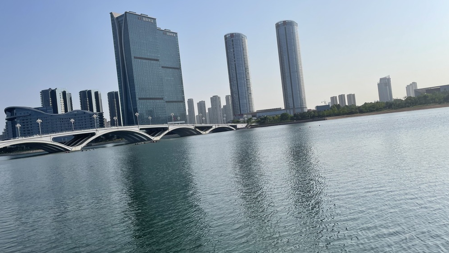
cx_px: 220
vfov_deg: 40.2
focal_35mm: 29
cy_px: 126
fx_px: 345
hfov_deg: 66.0
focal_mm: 4.2
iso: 32
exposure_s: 1/7299
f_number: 1.6
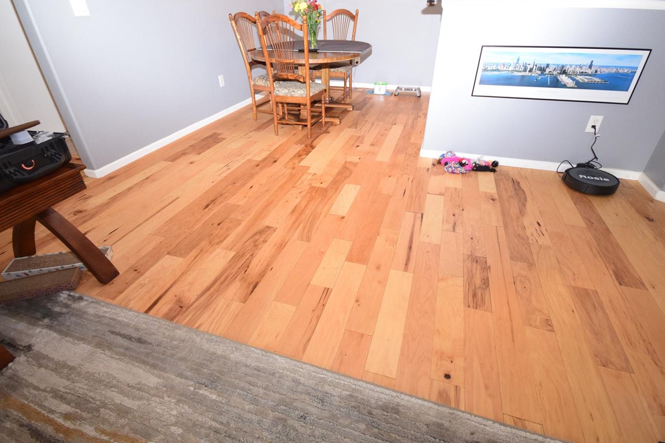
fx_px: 314
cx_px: 329
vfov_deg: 70.5
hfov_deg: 93.3
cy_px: 219
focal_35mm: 17
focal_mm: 10
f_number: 4
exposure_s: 1/60
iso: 1600
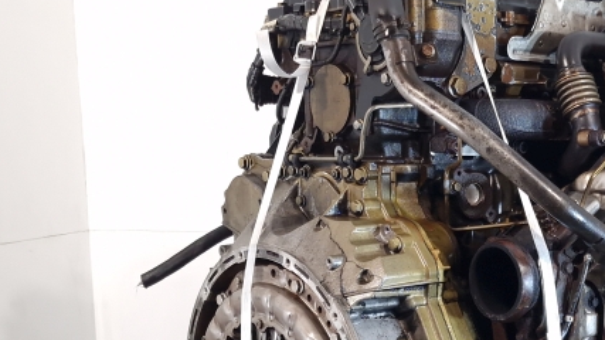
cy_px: 293
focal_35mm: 47
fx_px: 754
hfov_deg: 40.4
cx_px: 545
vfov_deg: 24.8
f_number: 1.8
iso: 100
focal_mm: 6.4
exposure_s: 1/50
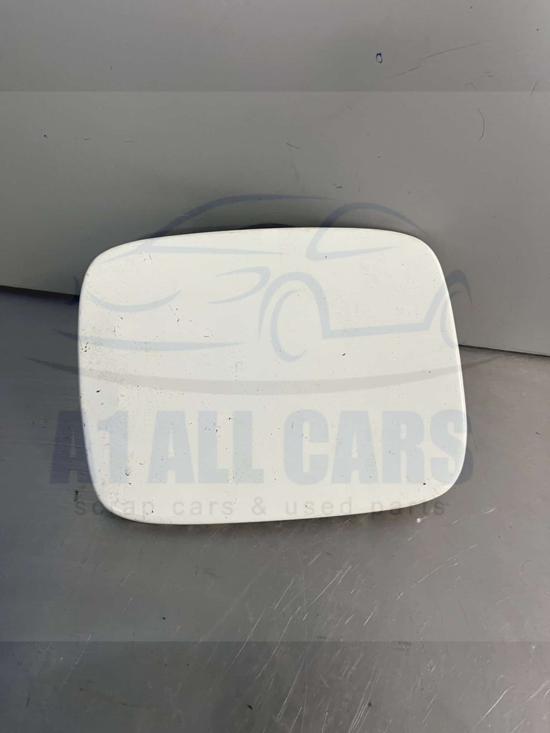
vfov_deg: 67.3
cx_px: 275
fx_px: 551
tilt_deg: -51.4
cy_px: 366
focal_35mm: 26
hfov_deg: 53.1
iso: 125
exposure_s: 1/50
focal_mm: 5.1
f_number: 1.6
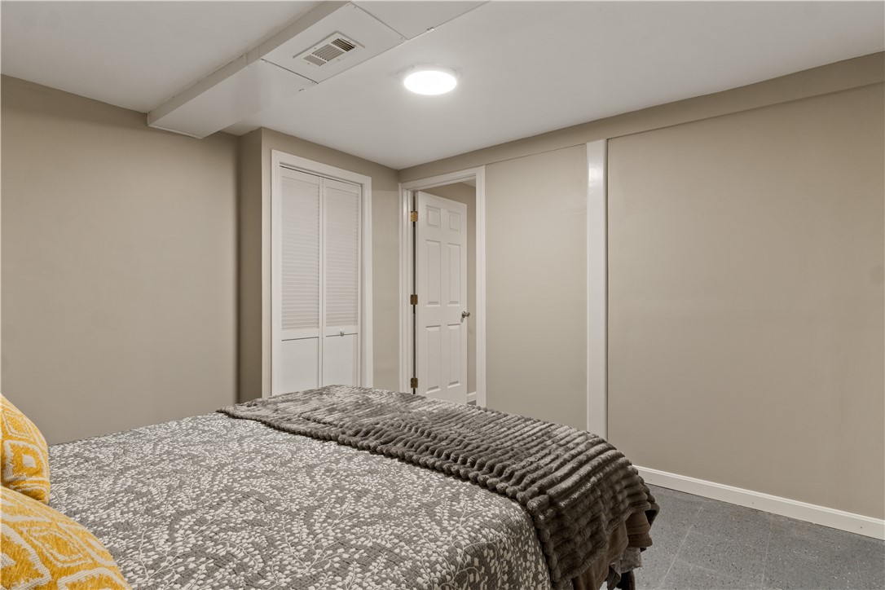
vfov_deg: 67.4
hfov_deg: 90.0
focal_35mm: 18
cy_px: 295
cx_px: 442
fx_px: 442
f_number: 7.1
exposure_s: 1/2.5
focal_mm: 12
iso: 320
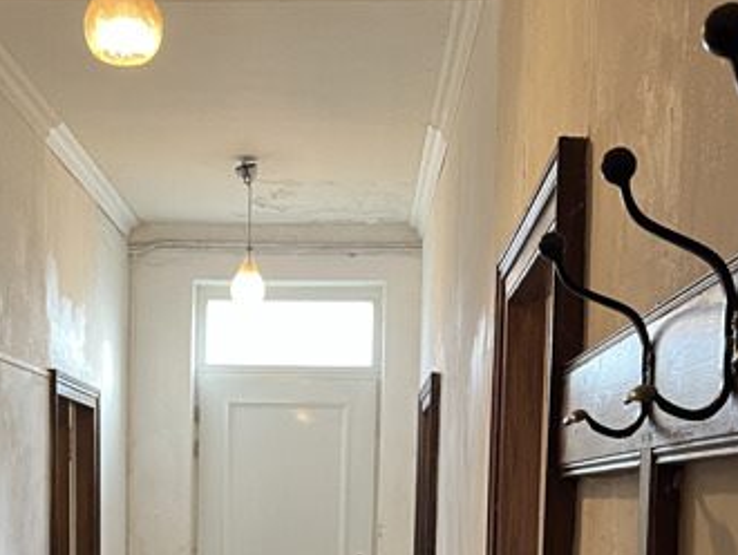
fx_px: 1344
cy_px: 564
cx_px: 262
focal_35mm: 63
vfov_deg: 22.4
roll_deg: -0.7
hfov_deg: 30.5
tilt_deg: -3.3
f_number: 1.6
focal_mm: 5.1
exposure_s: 1/50
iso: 160
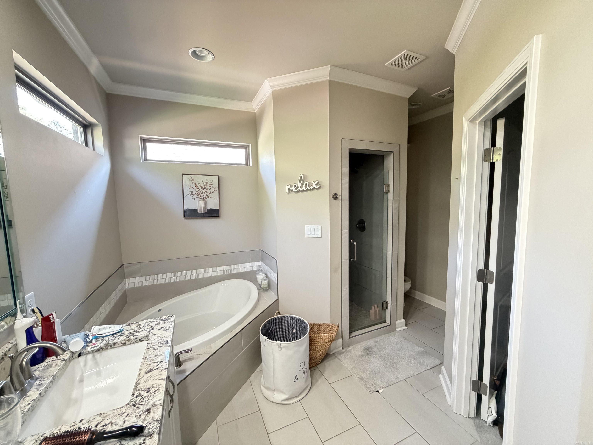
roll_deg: +1.7
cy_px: 222
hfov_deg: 102.1
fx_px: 240
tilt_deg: -5.4
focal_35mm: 14
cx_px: 296
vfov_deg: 85.7
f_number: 2.2
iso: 800
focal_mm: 2.22
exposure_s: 1/60
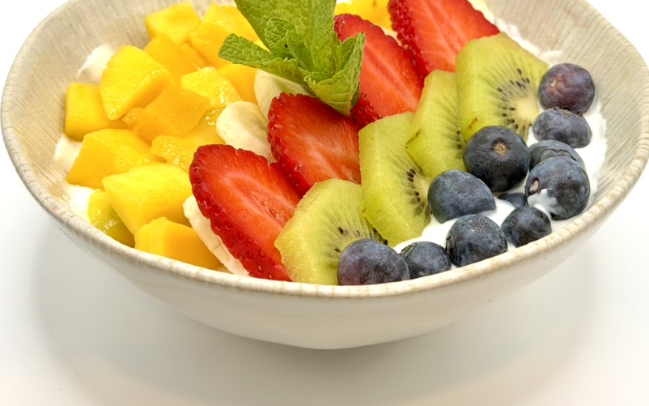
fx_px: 1150
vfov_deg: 19.9
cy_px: 101
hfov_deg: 31.5
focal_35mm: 65
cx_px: 341
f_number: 1.78
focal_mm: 6.76
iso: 80
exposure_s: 1/242
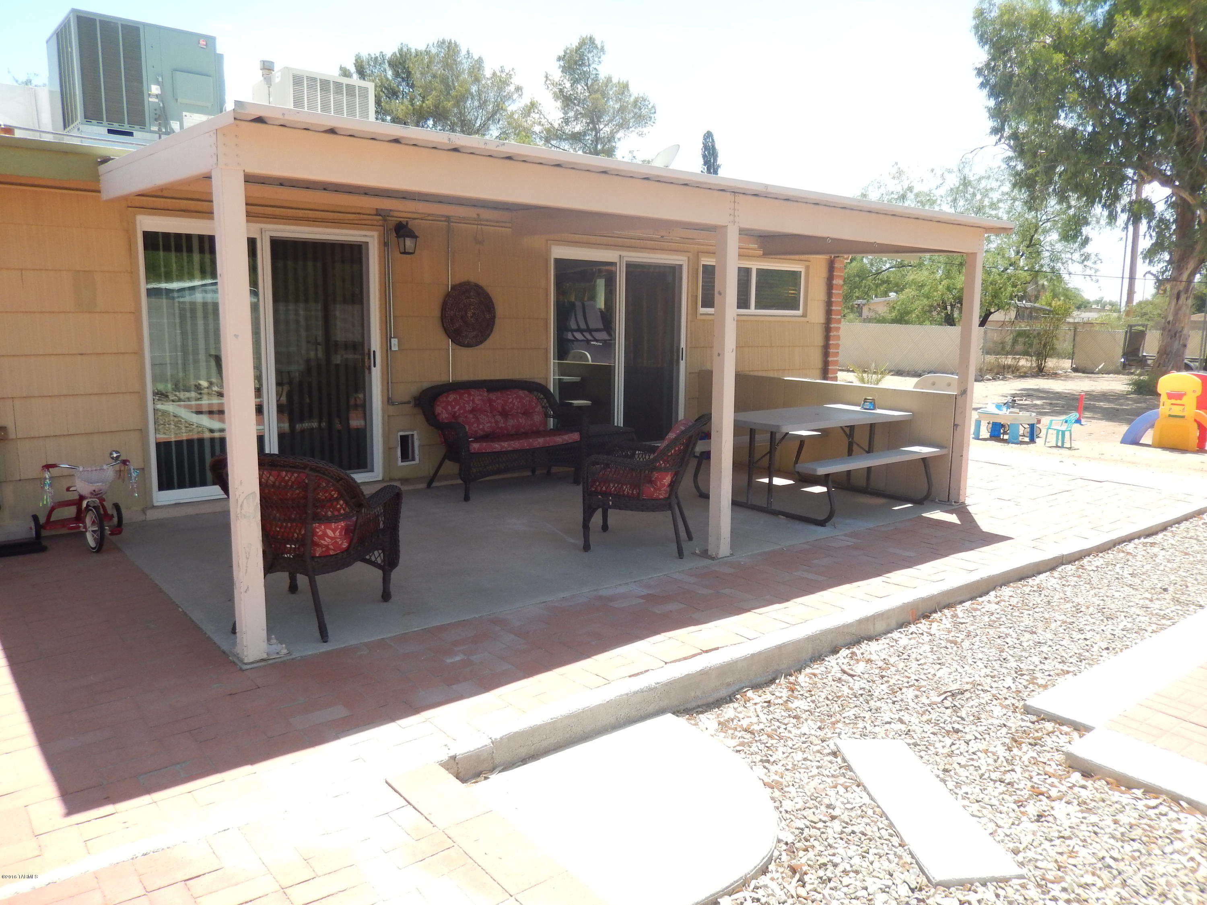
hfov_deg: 69.4
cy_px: 452
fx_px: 872
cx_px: 604
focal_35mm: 25
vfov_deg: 54.9
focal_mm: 4.5
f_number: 3.4
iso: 125
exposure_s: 1/640
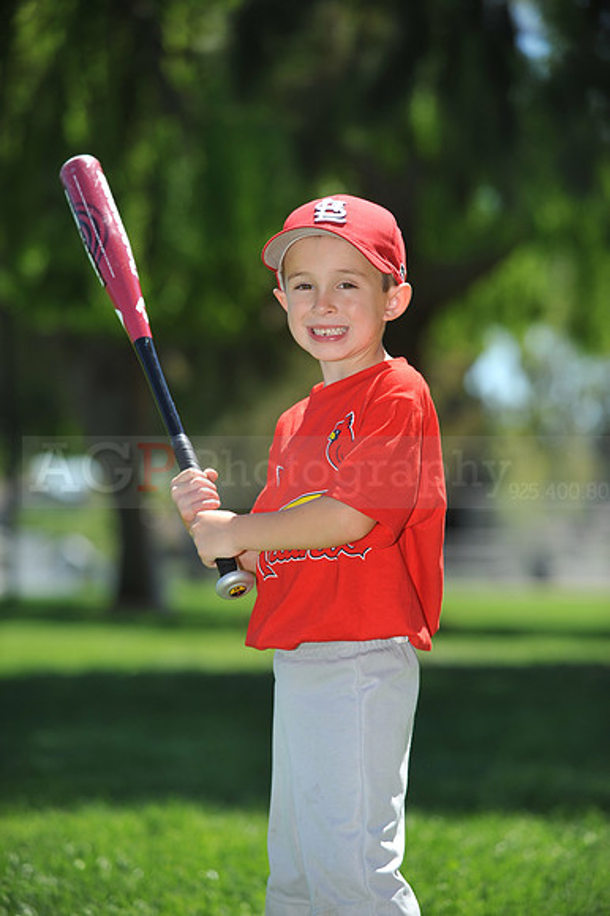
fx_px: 3053
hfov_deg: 11.4
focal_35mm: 120
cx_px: 305
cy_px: 458
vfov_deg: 17.1
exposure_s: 1/1250
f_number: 4
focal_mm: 120
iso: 200
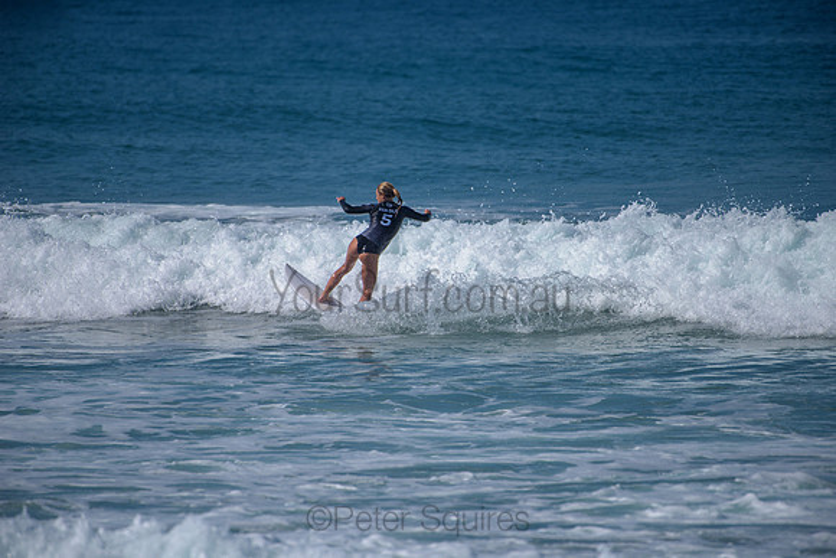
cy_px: 279
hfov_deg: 4.1
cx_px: 418
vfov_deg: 2.8
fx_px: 11613
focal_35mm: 500
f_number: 5.6
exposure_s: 1/2000
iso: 100
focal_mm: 500
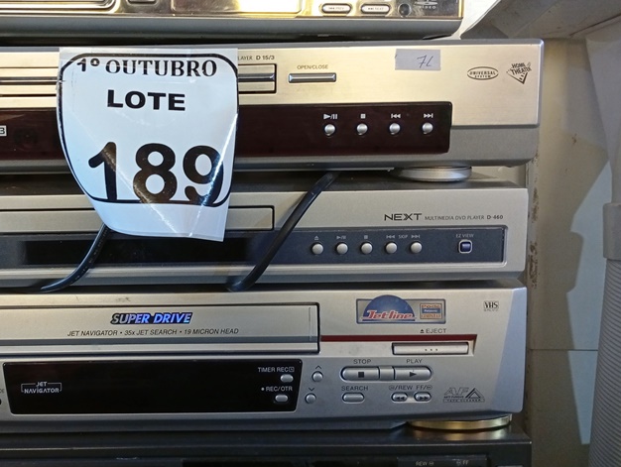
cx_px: 157
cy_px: 190
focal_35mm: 44
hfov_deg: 41.7
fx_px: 790
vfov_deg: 32.9
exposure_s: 1/30
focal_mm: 3.98
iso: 713
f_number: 1.8
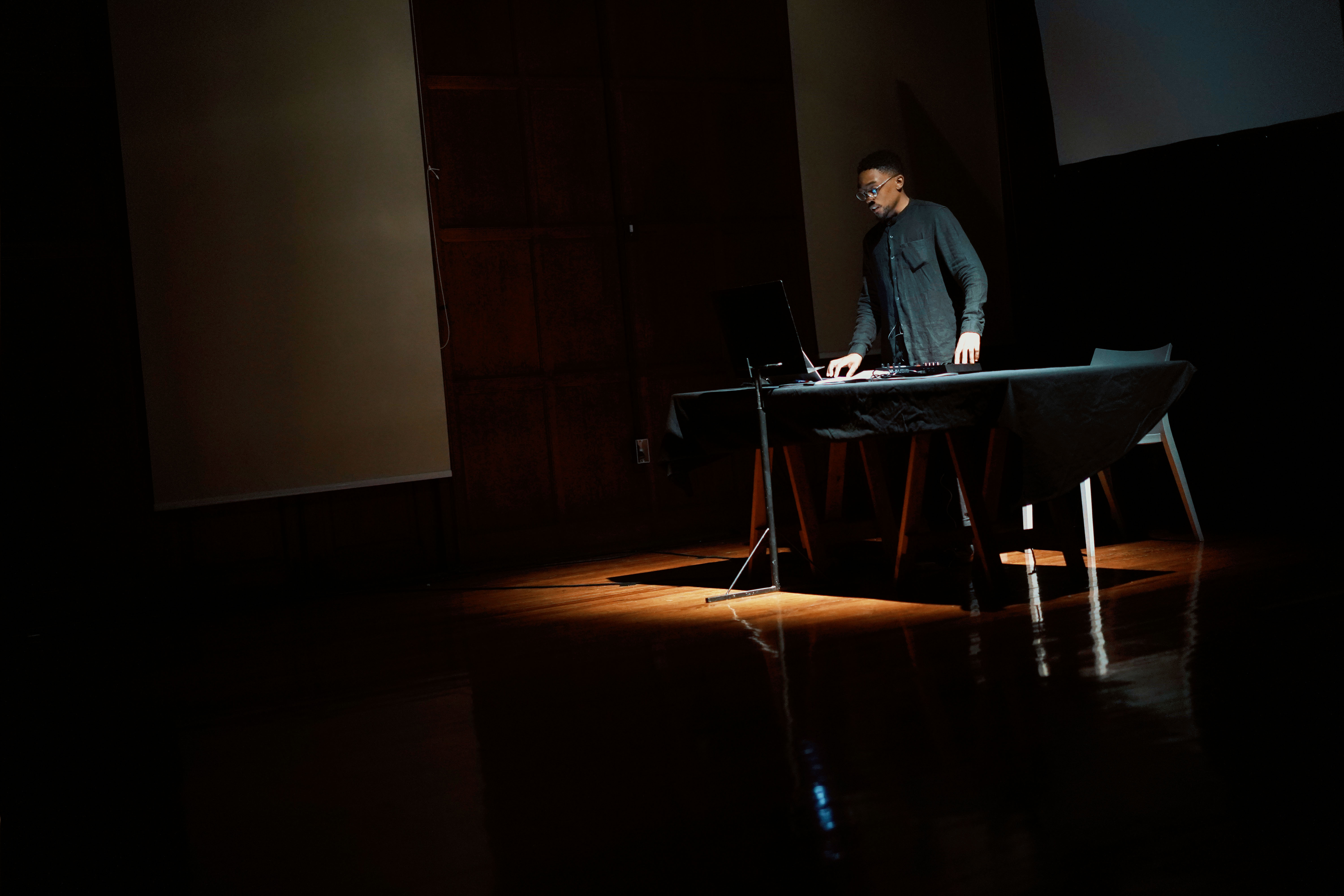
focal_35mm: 55
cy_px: 448
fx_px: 2053
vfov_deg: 24.6
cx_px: 672
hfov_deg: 36.2
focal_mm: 55
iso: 2000
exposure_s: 1/100
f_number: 1.8
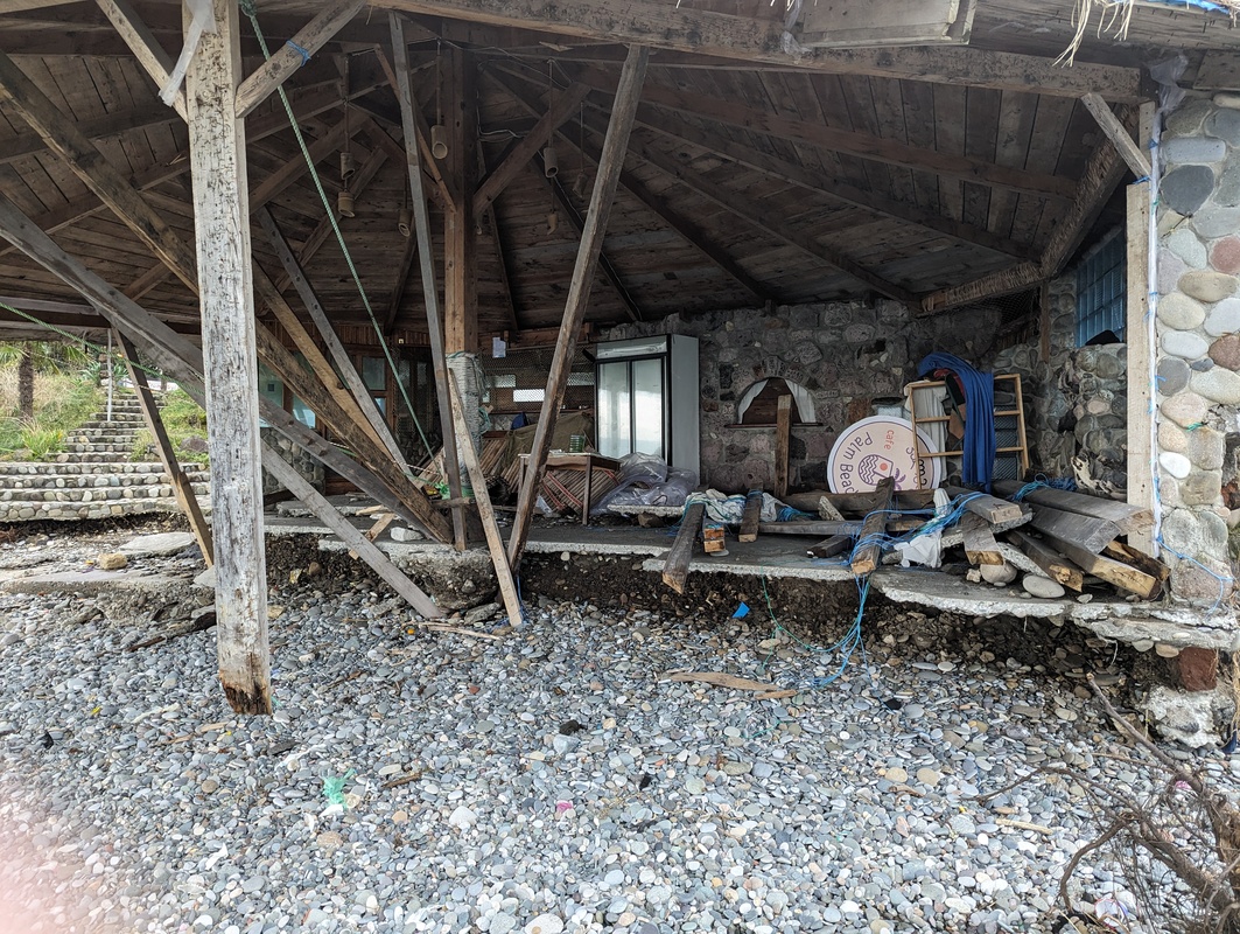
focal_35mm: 24
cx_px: 620
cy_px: 467
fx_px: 861
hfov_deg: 71.5
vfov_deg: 56.9
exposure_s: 1/29
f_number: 1.85
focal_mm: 6.81
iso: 181
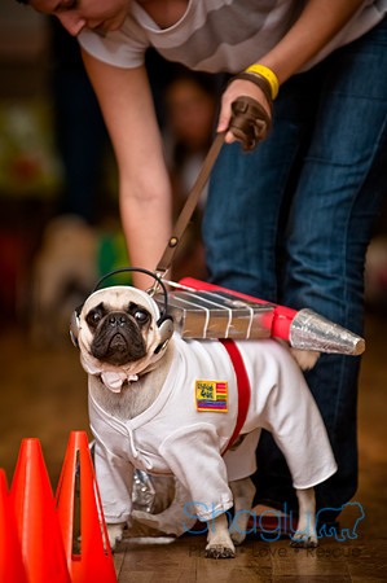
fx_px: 4848
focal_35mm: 300
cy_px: 292
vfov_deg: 6.9
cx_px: 194
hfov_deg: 4.6
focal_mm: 200
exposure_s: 1/200
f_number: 2.8
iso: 200
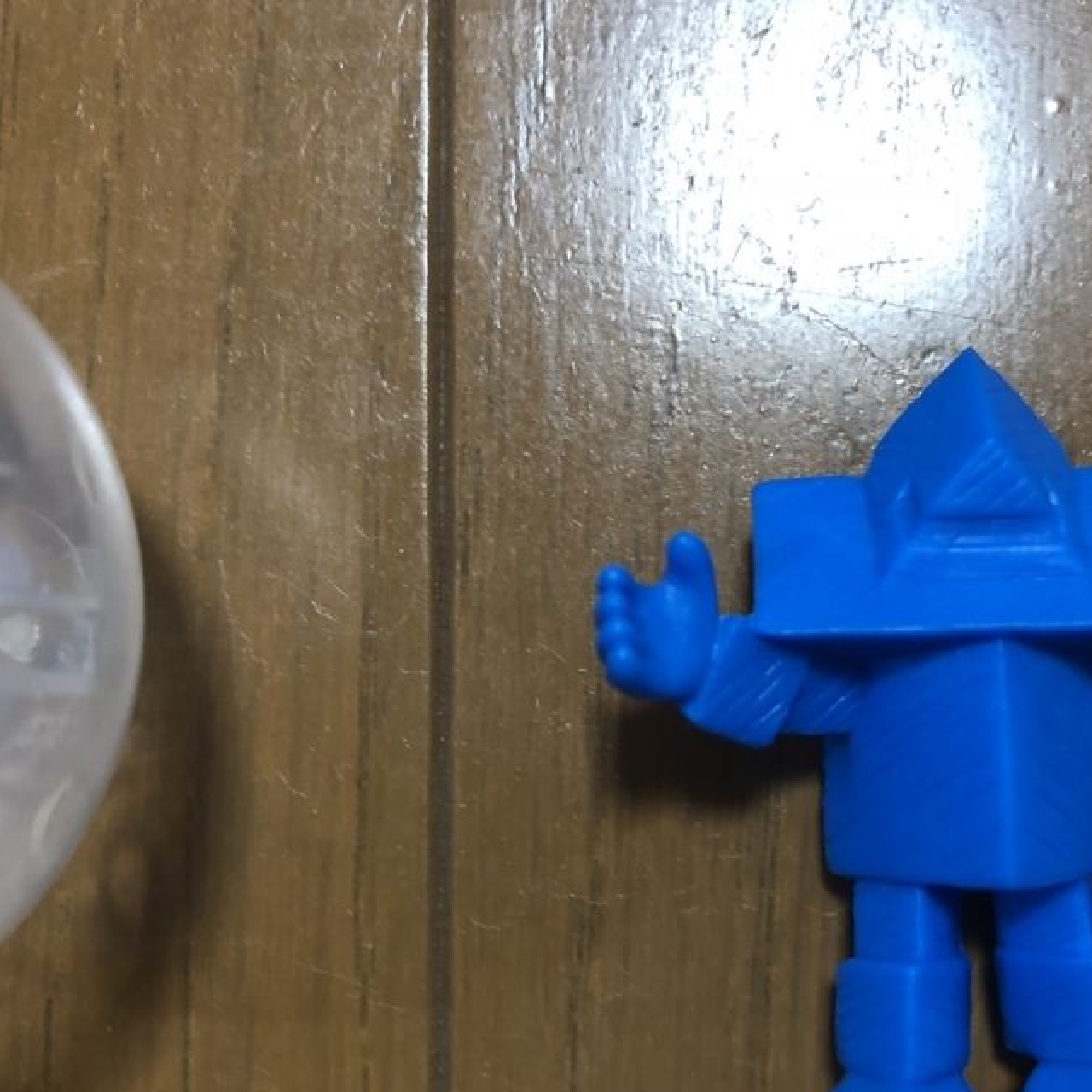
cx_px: 718
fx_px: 1463
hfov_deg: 40.5
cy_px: 614
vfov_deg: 40.9
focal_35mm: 41
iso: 100
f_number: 1.8
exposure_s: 1/7
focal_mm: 3.99
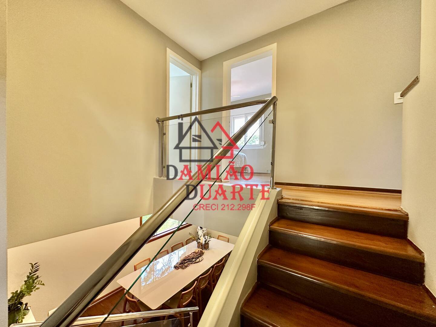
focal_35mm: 14
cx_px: 218
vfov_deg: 85.7
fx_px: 176
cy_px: 164
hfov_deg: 102.1
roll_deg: -2.4
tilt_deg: -0.5
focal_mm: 2.22
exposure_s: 1/60
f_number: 2.2
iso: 160
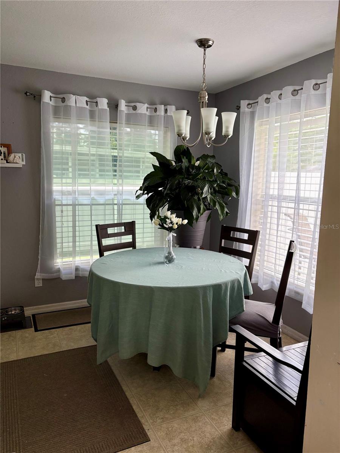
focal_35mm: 26
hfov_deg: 53.1
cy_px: 226
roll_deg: -1.5
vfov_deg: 67.3
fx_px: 340
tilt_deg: -8.3
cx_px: 170
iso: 125
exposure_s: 1/121
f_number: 1.6
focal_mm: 5.96
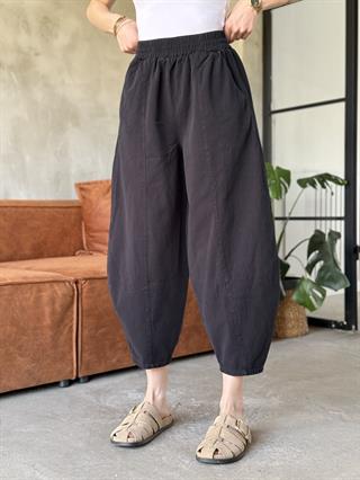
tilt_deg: -2.2
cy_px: 240
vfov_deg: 39.6
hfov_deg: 30.3
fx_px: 665
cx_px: 180
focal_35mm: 48
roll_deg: +0.6
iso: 250
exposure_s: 1/41
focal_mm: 6.76
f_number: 1.78
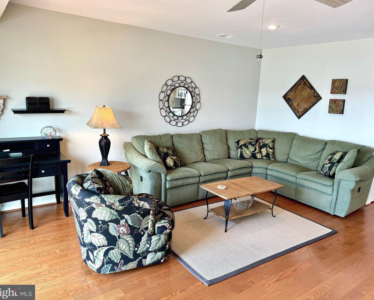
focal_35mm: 26
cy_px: 145
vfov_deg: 54.9
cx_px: 192
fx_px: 288
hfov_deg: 66.0
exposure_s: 1/120
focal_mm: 6.76
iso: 125
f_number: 1.78
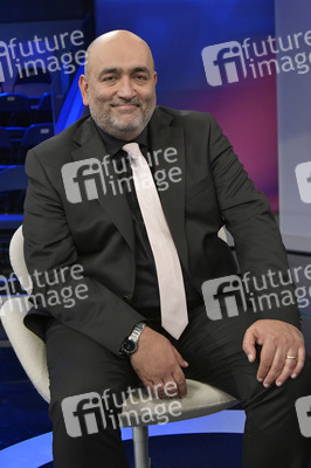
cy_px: 234
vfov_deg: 41.1
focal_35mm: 48
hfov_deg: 28.0
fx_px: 623
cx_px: 156
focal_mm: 48
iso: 2500
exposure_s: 1/200
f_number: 5.6
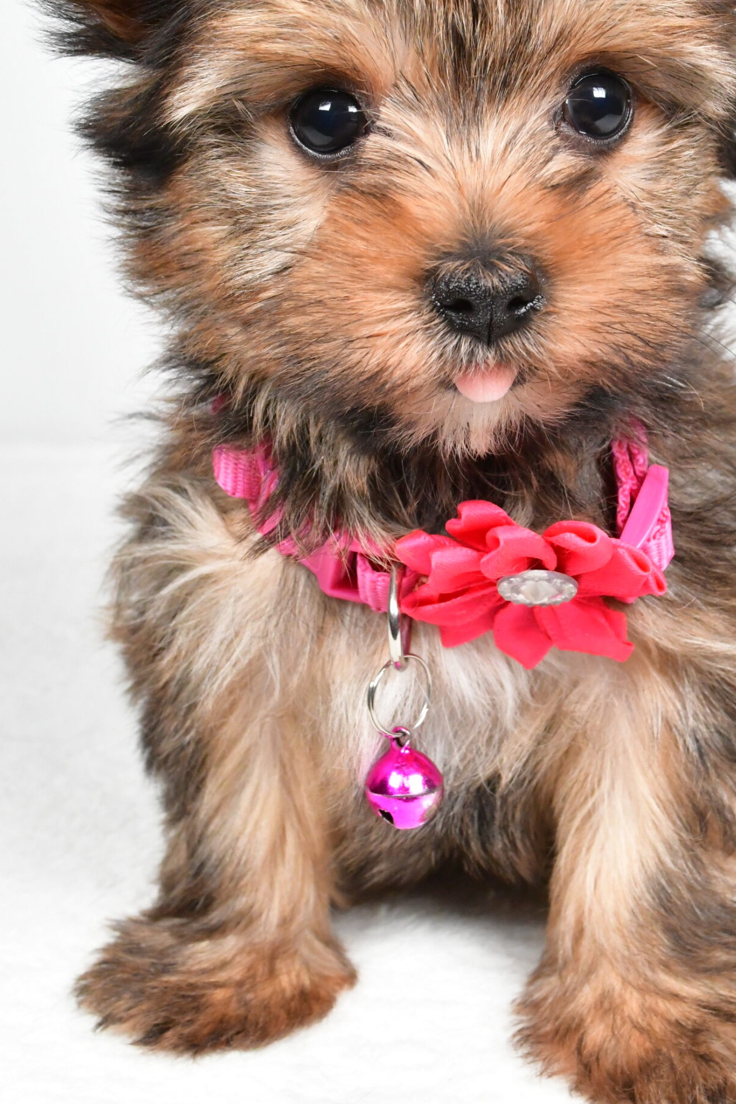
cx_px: 481
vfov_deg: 33.5
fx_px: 1809
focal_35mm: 59
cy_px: 337
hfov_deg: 22.9
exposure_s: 1/500
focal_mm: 28
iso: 5000
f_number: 11
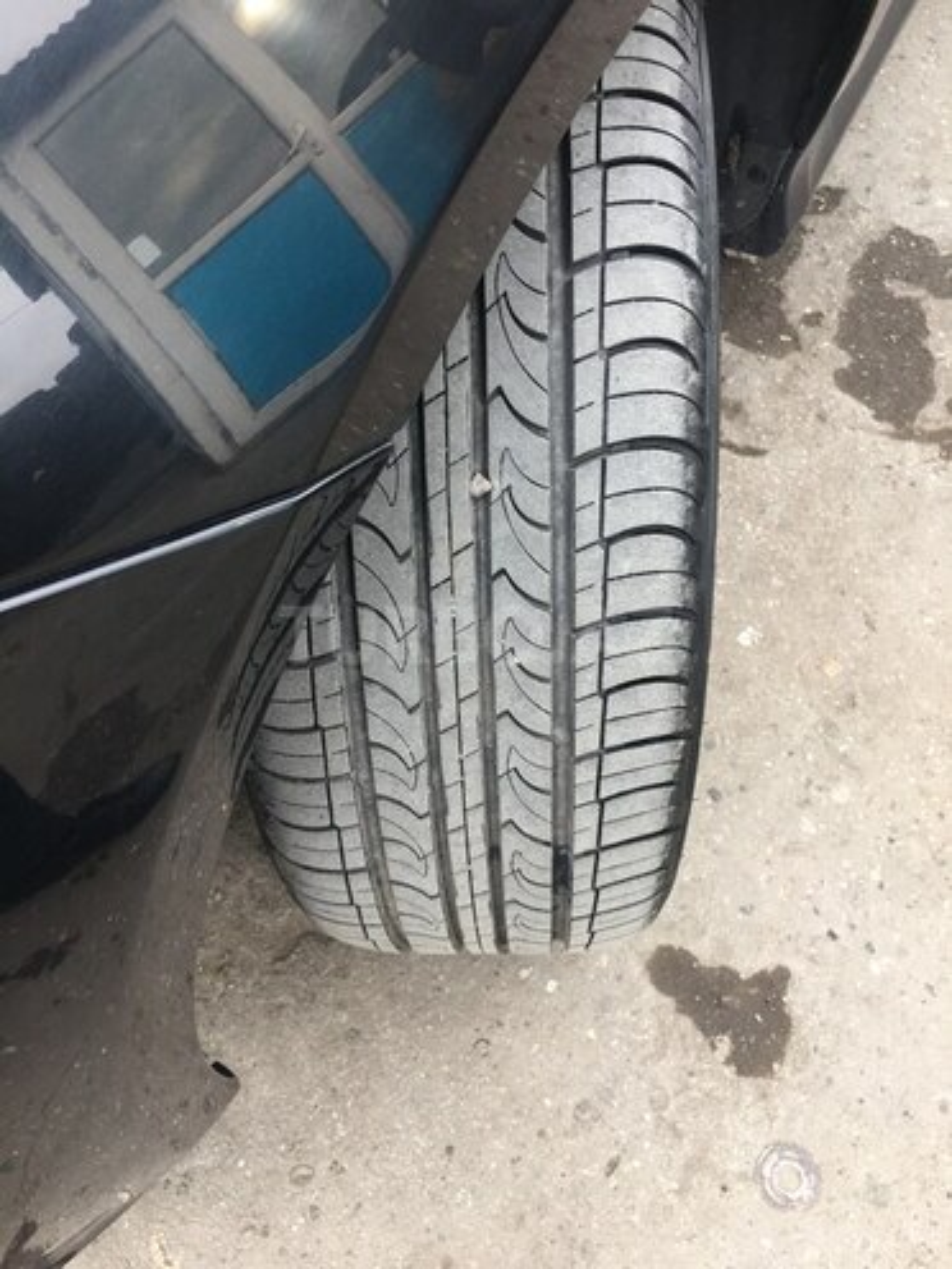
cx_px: 476
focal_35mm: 29
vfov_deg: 61.7
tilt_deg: -63.4
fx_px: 1063
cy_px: 634
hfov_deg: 48.2
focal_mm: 4.15
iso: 40
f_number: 2.2
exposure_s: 1/100
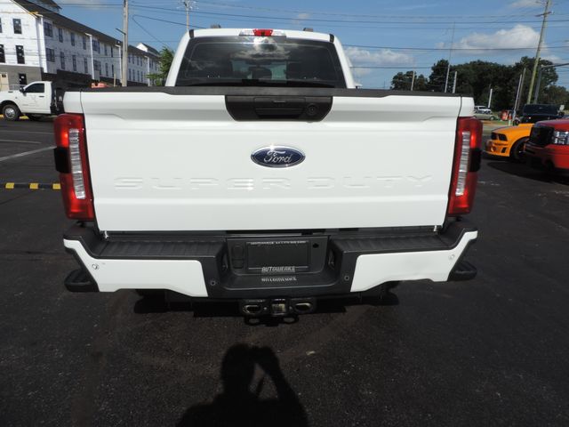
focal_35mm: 24
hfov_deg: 71.6
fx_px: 394
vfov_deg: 56.8
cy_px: 214
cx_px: 284
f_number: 4.2
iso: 80
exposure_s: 1/1250
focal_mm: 4.3
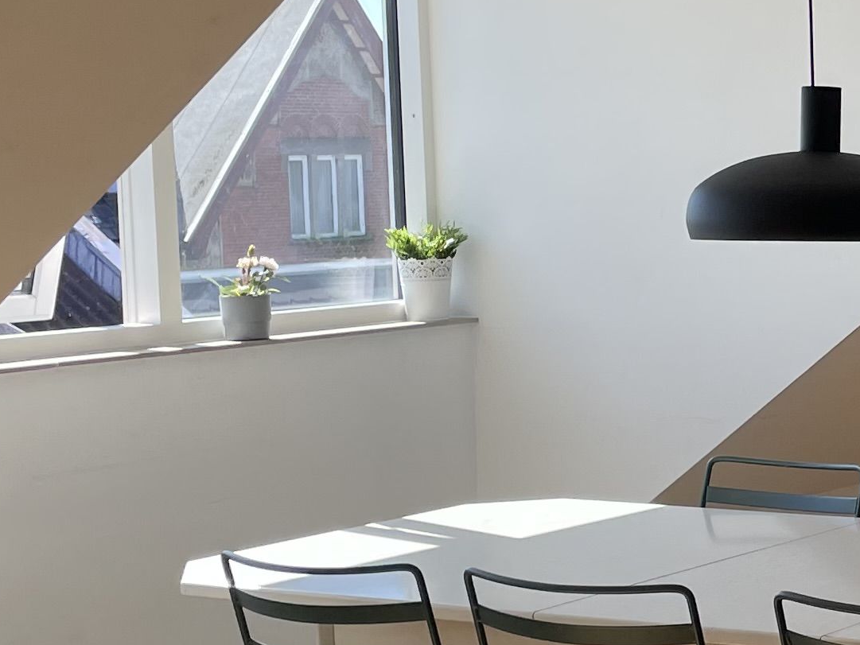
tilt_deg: -3.6
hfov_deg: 19.4
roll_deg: +1.5
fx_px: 2410
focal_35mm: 97
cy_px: 353
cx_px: 955
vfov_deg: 15.2
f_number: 1.6
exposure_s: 1/515
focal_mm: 4.2
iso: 32
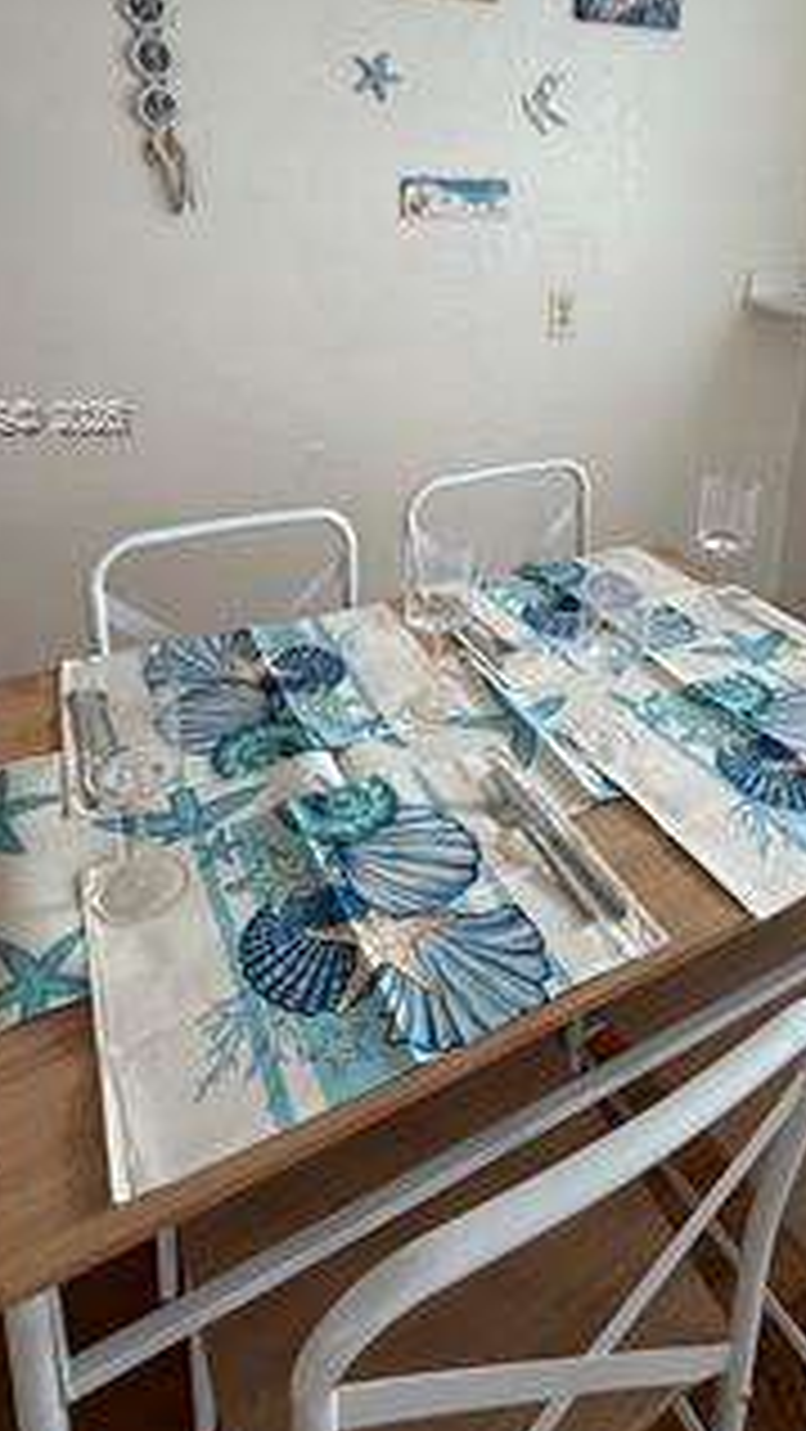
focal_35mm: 23
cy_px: 418
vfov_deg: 74.9
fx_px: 873
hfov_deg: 49.2
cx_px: 486
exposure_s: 1/69
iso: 320
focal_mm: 2.22
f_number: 2.2
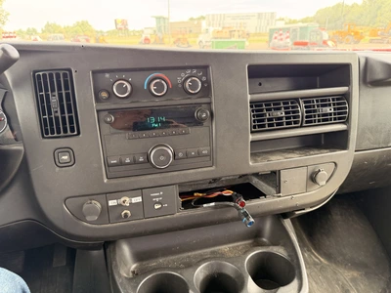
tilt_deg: -22.1
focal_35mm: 24
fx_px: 271
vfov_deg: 56.8
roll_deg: -0.1
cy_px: 146
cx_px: 196
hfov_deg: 71.6
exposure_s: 1/129
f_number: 1.78
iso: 160
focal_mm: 6.76
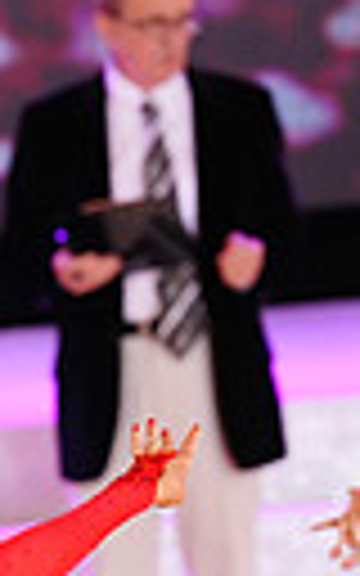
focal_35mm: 692
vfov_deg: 3.0
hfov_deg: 1.9
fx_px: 10863
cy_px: 846
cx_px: -389
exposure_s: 1/160
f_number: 3.5
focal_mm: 150
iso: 2000
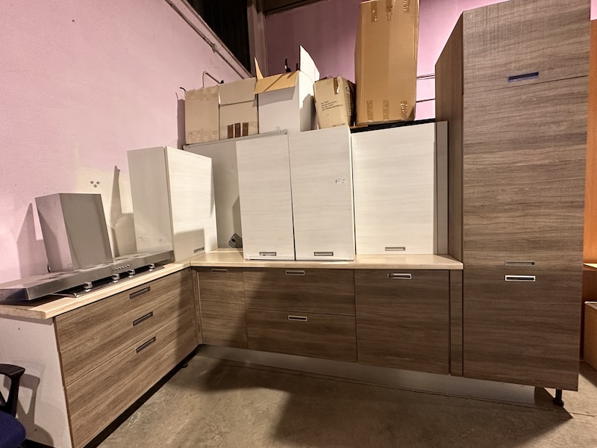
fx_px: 241
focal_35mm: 14
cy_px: 224
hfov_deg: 102.1
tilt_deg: -4.4
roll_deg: +2.7
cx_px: 298
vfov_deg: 85.7
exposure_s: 1/50
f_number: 2.2
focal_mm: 2.22
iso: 320
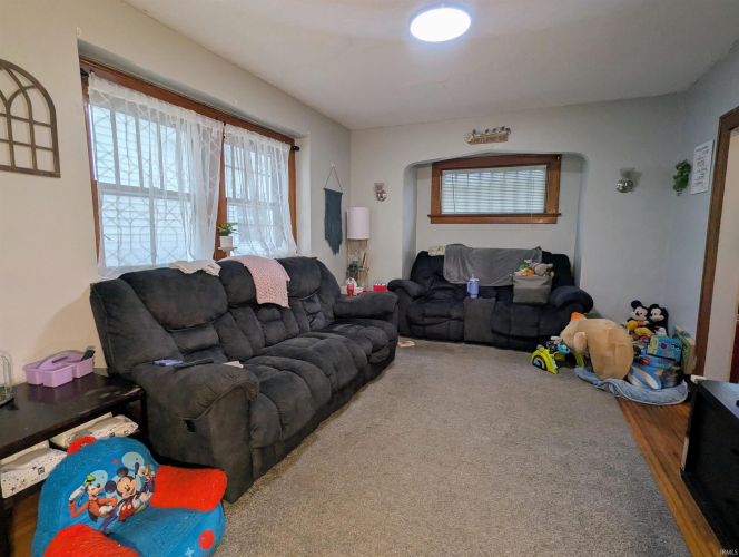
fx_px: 342
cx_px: 370
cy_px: 278
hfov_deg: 94.4
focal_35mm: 16
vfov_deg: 78.2
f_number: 2.2
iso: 115
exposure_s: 1/24
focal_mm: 2.35
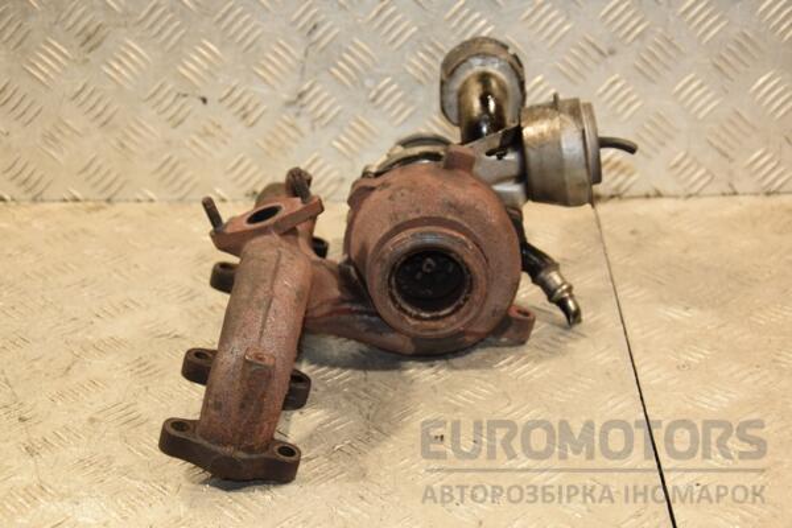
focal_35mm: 68
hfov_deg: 29.9
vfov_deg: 20.2
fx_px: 1485
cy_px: 264
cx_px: 396
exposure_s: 1/160
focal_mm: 45
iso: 800
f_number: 4.8
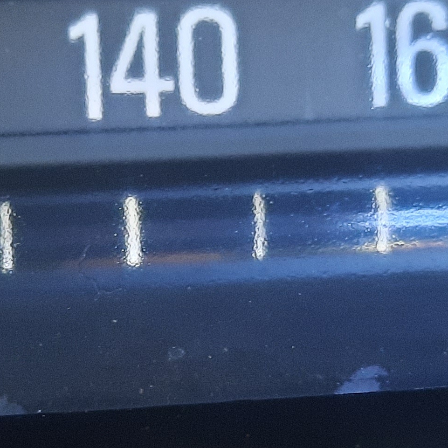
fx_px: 1347
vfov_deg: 18.9
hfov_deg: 18.8
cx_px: 153
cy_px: 279
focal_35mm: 92
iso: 640
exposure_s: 1/25
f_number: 2
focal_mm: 4.6
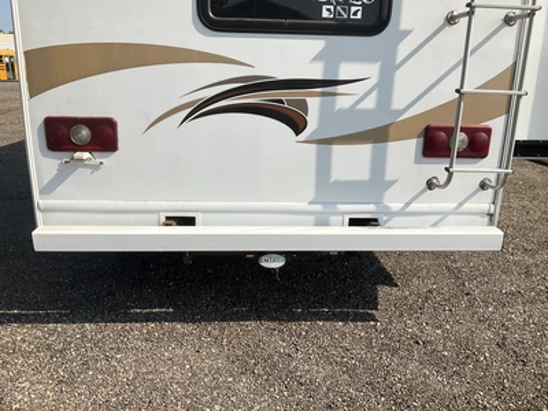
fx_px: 459
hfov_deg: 61.7
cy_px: 206
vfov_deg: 48.2
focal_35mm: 29
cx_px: 274
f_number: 1.8
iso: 25
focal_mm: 3
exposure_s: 1/2227
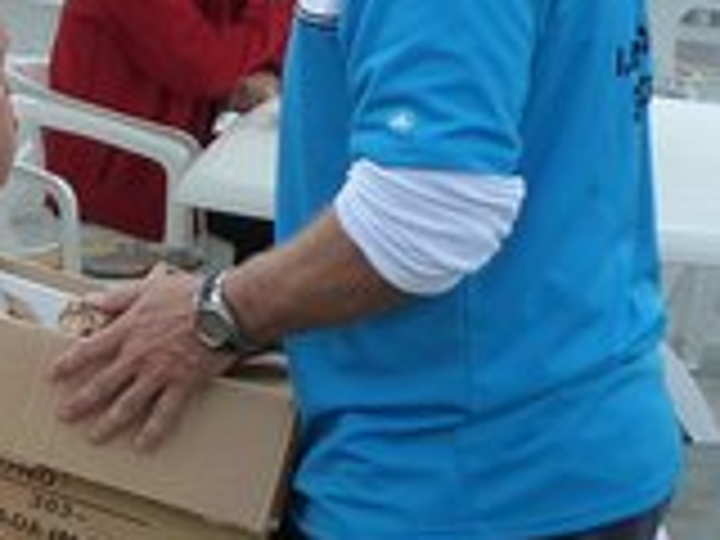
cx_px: -850
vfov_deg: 11.3
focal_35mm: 131
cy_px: 142
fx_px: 2725
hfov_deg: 12.6
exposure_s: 1/500
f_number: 4
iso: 125
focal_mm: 5
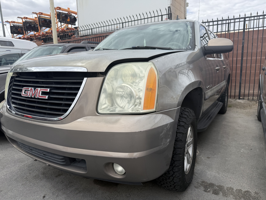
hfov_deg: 71.6
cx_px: 133
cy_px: 100
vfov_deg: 56.8
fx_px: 184
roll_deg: +1.8
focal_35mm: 24
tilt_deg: -8.8
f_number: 1.78
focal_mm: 6.76
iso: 80
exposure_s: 1/3584
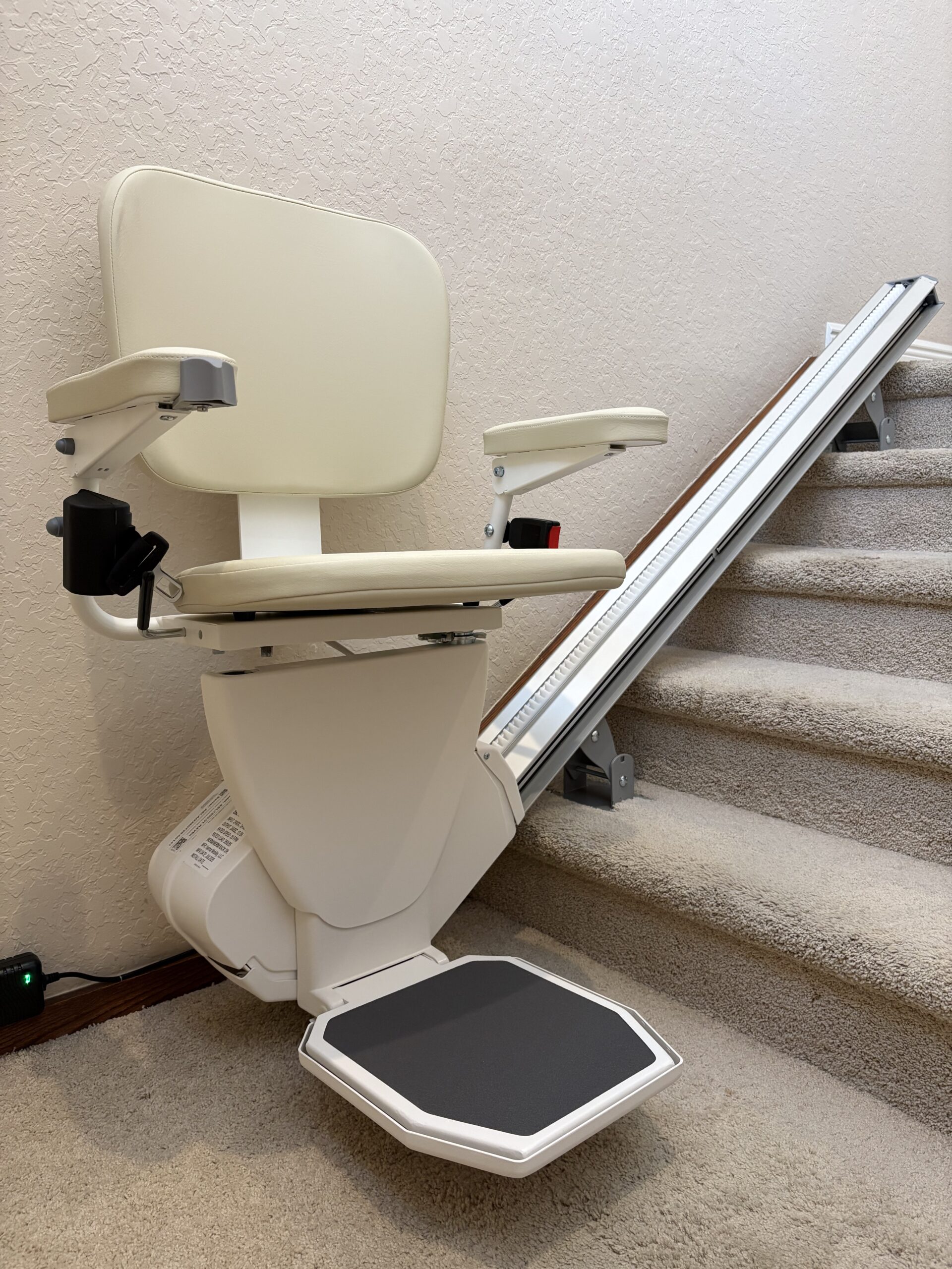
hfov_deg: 53.1
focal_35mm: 26
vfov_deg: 67.3
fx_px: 953
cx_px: 476
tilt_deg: -7.9
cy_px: 634
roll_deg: -0.7
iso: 200
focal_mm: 5.96
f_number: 1.6
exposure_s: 1/60
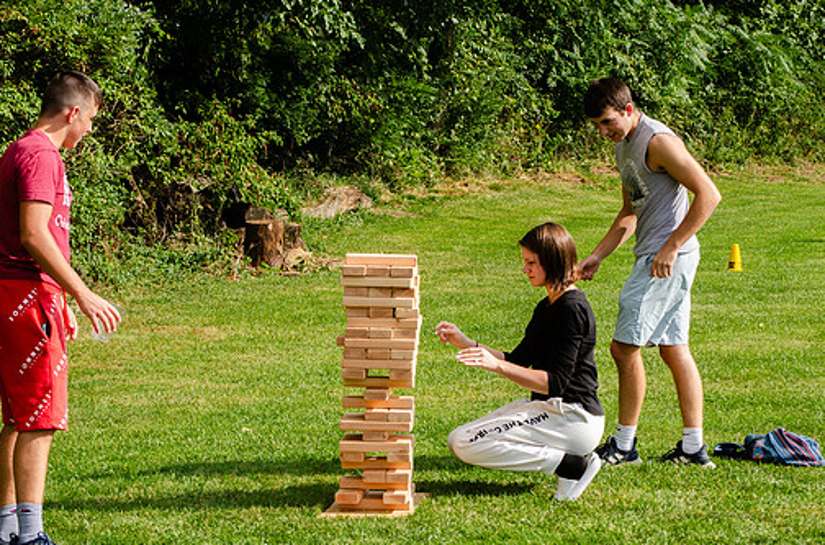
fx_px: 2171
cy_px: 303
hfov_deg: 21.5
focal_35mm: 95
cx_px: 411
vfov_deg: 14.3
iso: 110
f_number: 8
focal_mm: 55
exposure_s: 1/250
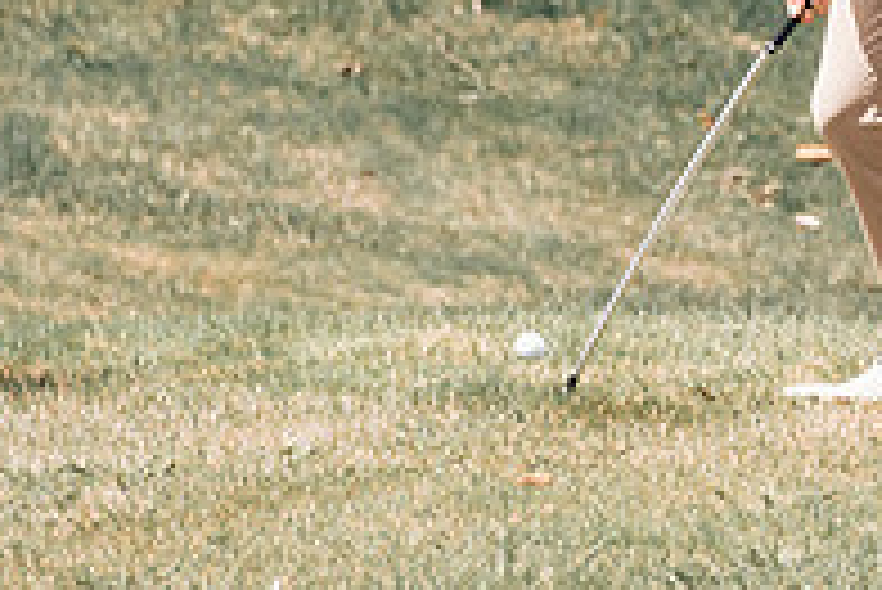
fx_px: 35084
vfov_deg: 1.0
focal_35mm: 1431
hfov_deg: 1.4
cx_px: 844
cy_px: -332
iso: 640
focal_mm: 339
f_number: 6.3
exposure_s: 1/2500
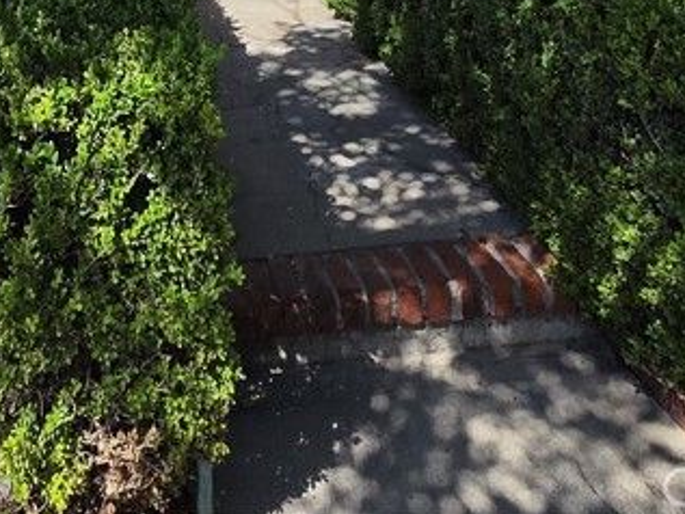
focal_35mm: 42
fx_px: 831
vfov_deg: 24.3
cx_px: 115
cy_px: -311
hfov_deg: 42.3
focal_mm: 2.2
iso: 100
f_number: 2.2
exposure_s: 1/3788
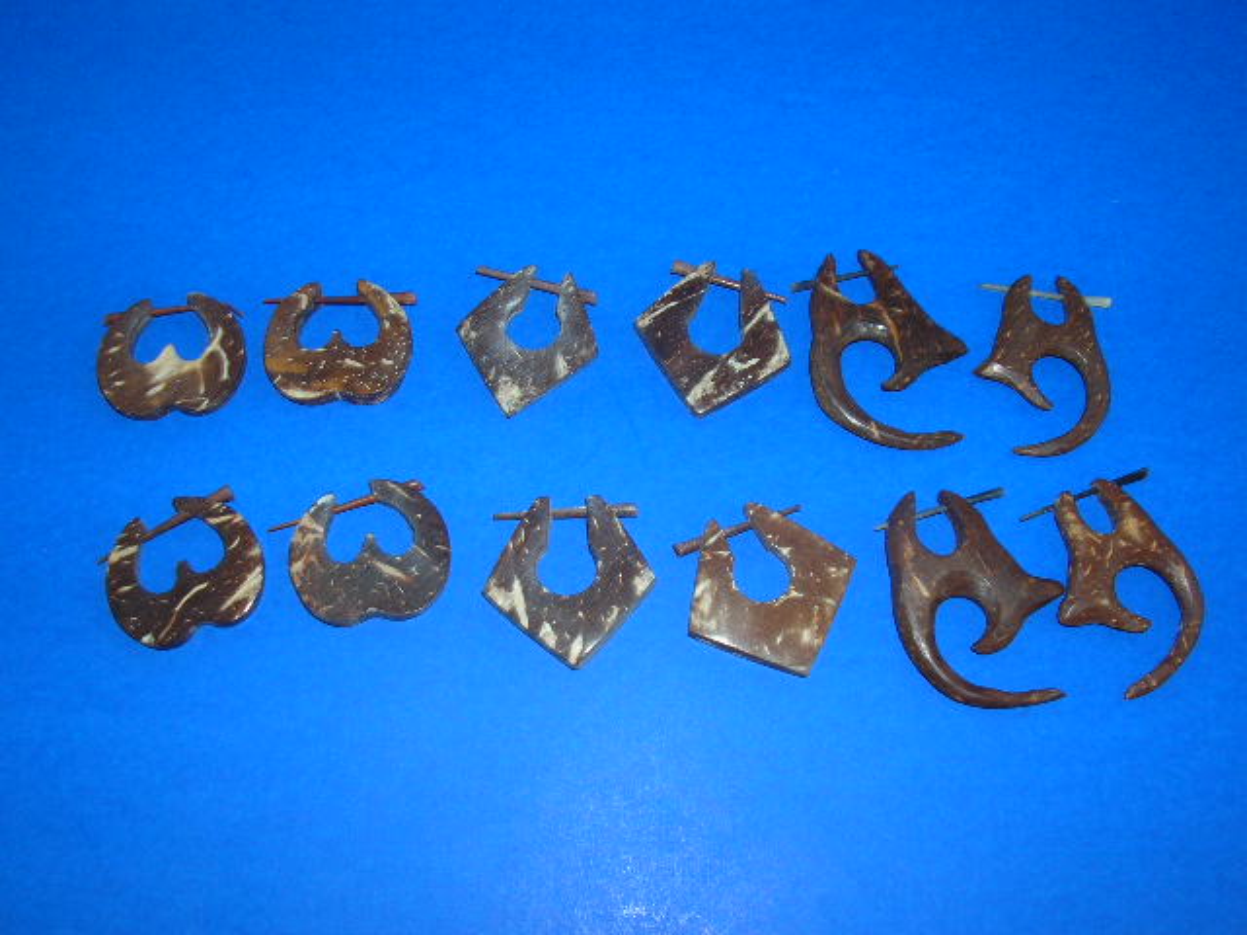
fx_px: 1261
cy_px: 468
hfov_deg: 52.6
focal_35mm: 35
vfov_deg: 40.7
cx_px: 624
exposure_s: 1/60.1
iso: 50
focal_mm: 5.8
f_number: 5.6
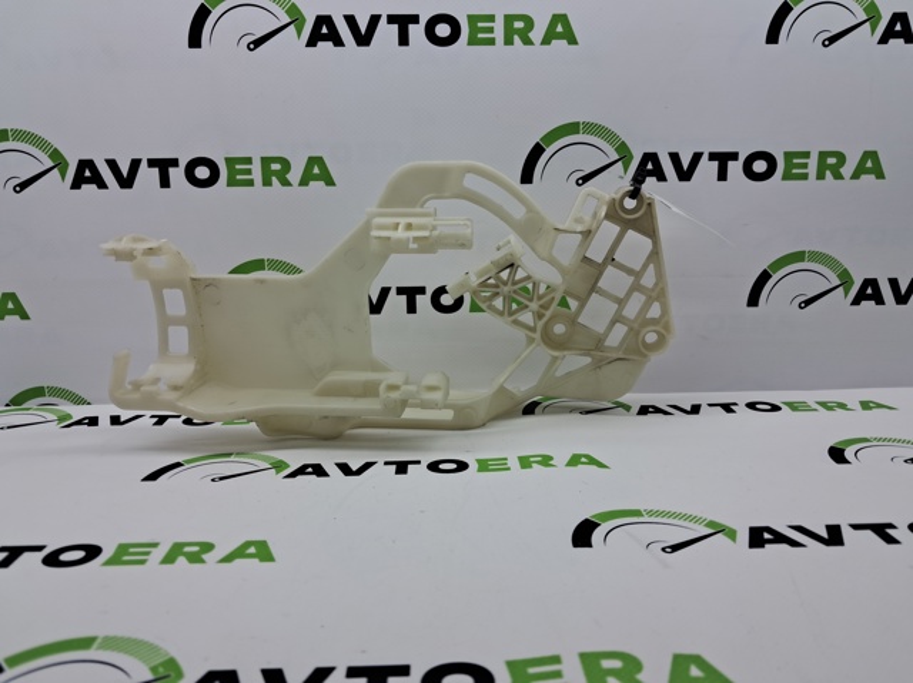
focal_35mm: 27
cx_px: 456
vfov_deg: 51.3
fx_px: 712
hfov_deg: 65.4
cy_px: 342
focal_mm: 4
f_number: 1.8
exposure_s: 1/120
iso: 50
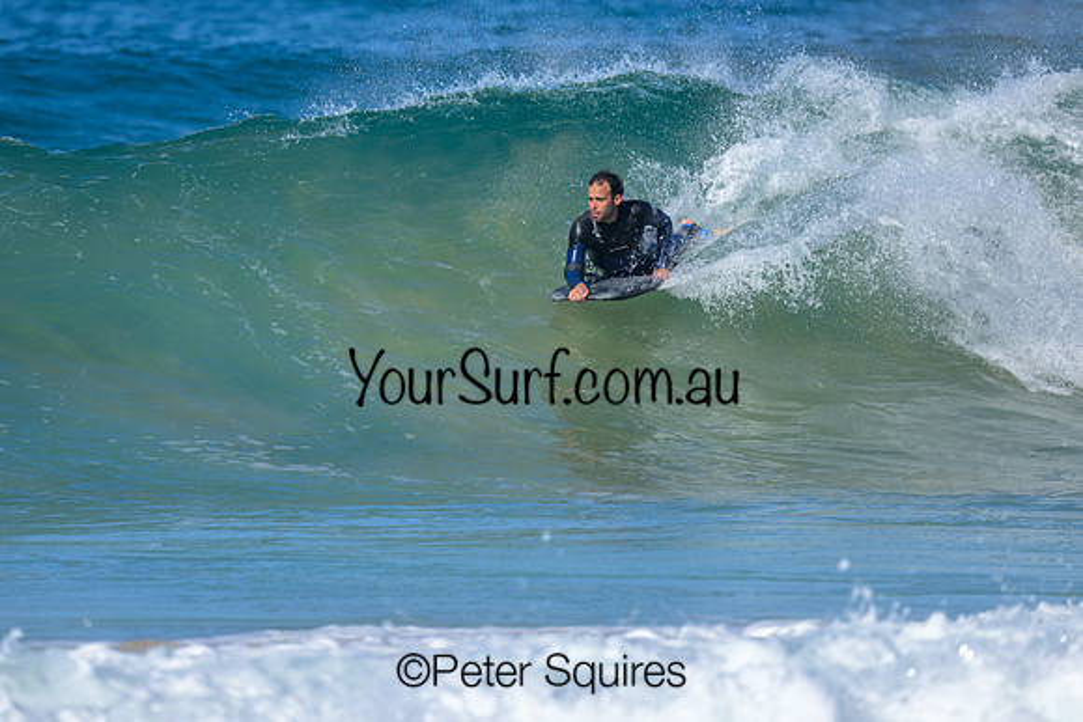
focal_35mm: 889
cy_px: 359
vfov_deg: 1.5
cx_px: 495
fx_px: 26737
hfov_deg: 2.3
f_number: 6.3
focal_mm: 800
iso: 320
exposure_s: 1/2000
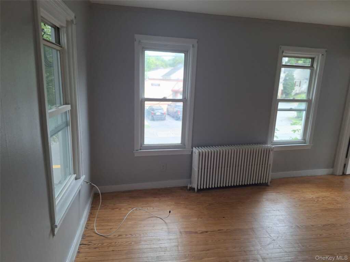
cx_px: 175
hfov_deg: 73.9
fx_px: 233
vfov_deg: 58.9
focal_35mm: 23
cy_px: 131
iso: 50
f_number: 1.8
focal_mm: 5.54
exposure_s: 1/60
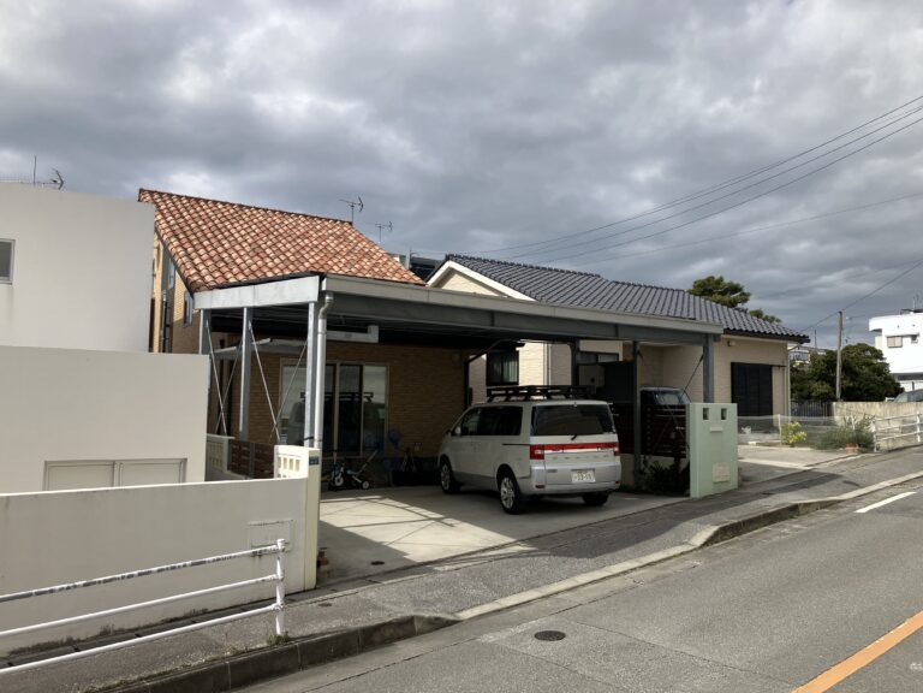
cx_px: 462
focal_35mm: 28
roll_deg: -1.0
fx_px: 747
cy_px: 346
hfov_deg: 63.4
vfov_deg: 49.7
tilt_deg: +5.2
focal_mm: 3.99
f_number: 1.8
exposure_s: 1/2558
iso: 32
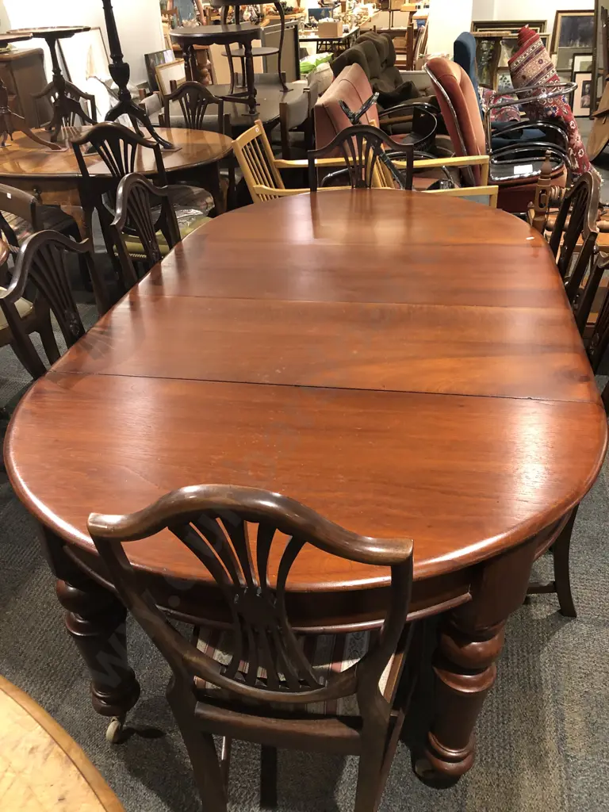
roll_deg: +2.3
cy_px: 406
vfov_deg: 63.4
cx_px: 304
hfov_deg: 49.7
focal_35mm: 28
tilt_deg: -32.6
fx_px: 657
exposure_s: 1/17
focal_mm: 3.99
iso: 80
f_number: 1.8
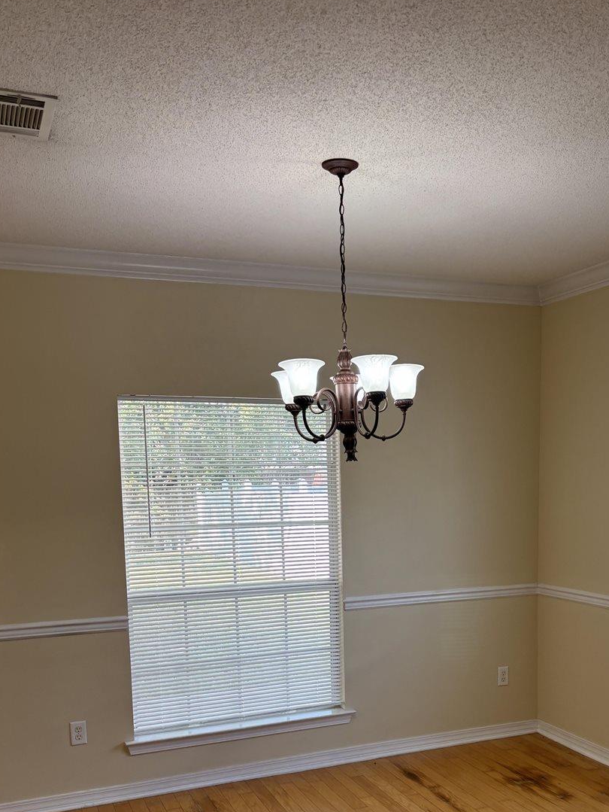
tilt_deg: -6.3
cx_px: 377
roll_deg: +1.4
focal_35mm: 37
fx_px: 867
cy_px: 567
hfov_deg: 38.5
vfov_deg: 48.9
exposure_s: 1/161
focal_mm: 5.96
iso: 64
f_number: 1.6
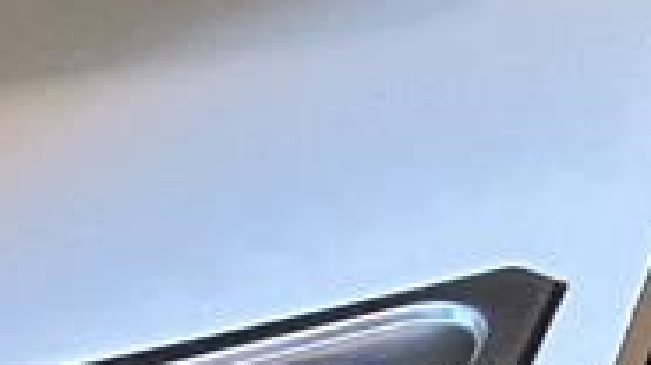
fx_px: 1466
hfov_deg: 13.2
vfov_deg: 11.6
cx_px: 1744
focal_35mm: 85
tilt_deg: -9.1
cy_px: -517
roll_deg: -1.0
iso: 320
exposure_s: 1/60
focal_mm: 2.22
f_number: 2.2
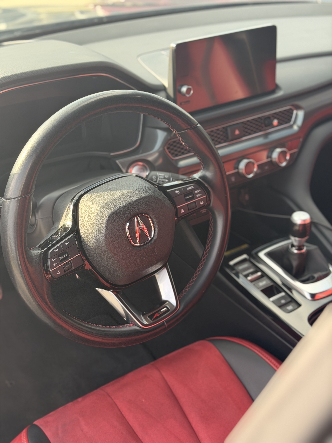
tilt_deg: -31.2
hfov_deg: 30.3
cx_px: 166
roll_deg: -1.1
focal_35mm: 48
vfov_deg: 39.7
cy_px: 222
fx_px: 614
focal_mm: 6.76
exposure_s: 1/370
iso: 80
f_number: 1.78
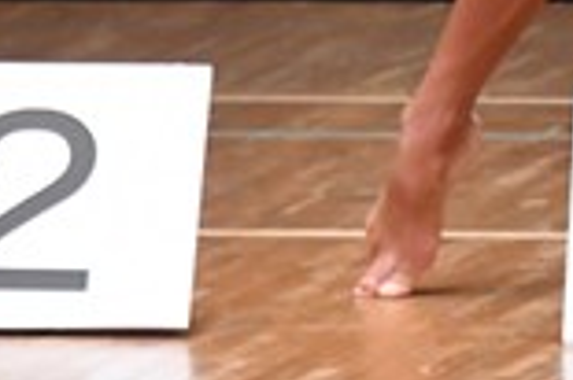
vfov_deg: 1.0
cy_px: -472
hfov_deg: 1.4
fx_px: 22705
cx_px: 793
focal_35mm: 1428
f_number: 5.6
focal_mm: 190
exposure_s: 1/400
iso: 6400
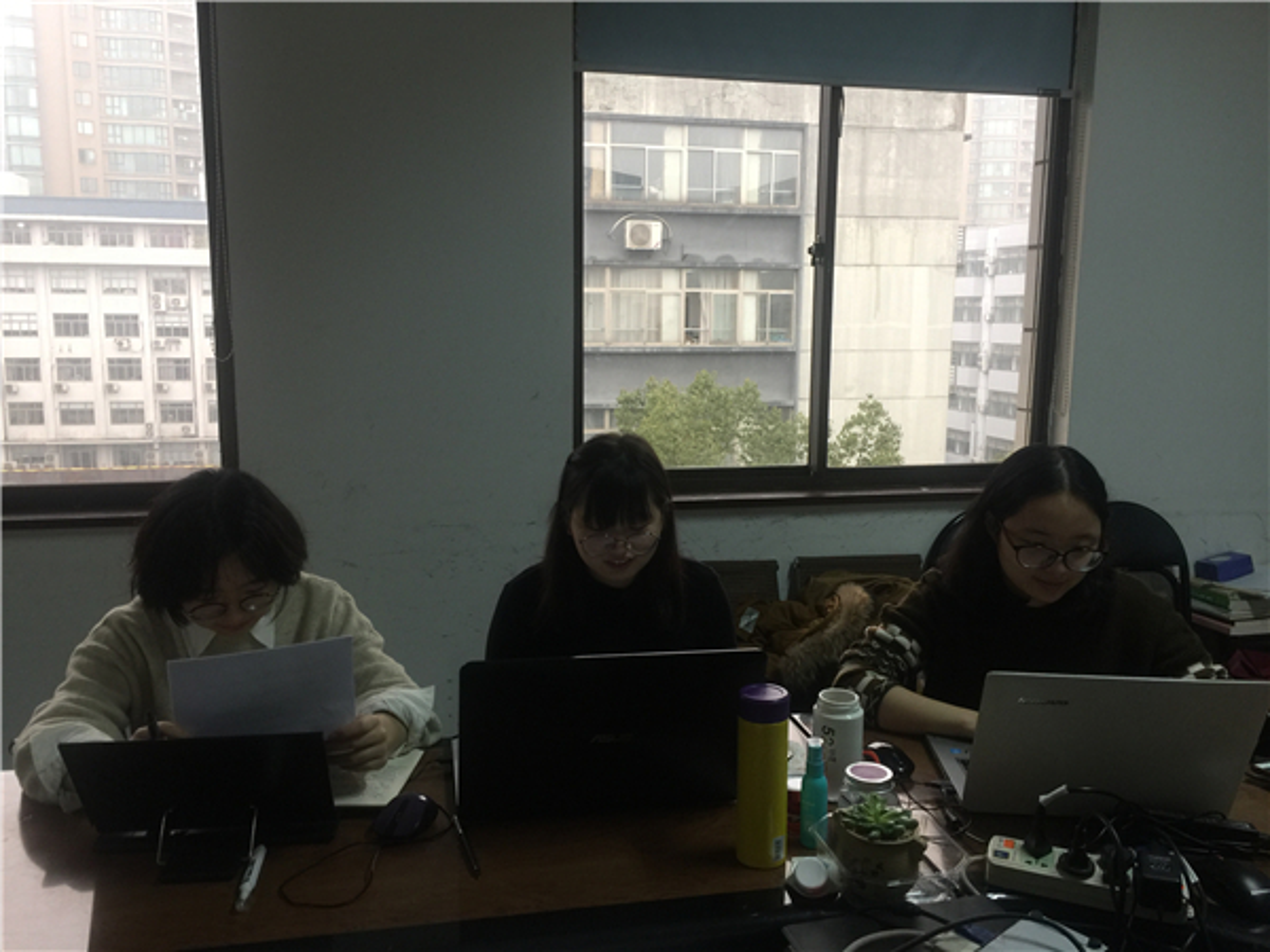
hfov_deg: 61.7
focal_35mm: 29
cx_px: 635
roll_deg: -1.2
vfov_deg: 48.2
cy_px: 476
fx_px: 1064
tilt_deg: -10.3
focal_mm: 4.15
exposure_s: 1/17
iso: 50
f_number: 2.2
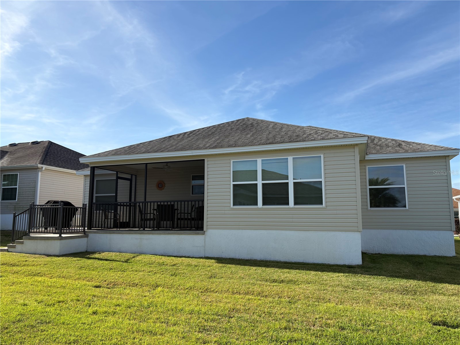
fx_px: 346
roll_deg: -0.8
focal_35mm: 26
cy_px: 172
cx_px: 230
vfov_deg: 53.1
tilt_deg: +8.0
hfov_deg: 67.3
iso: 50
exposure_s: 1/3125
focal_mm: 5.96
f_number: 1.6
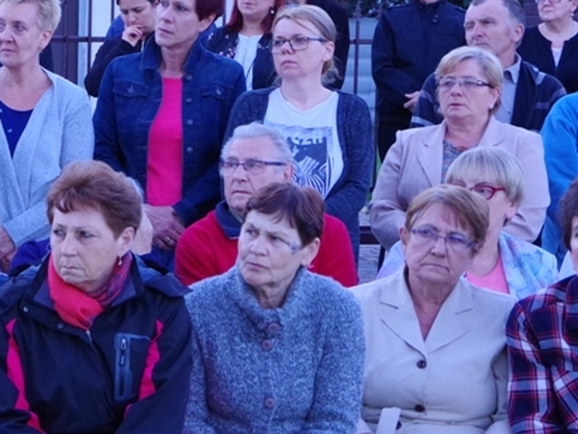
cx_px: -89
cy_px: 284
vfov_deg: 10.3
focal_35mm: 144
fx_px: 2406
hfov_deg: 13.4
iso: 3200
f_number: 7.1
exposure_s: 1/80
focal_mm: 40
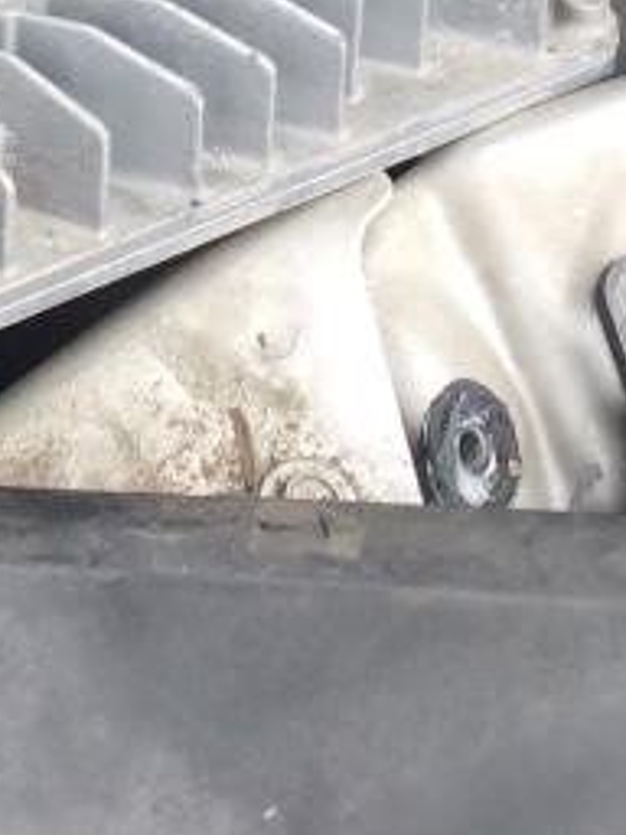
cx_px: -417
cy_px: -636
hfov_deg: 9.8
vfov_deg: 12.5
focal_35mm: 145
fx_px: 3496
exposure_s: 1/380
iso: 32
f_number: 2.2
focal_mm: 4.15
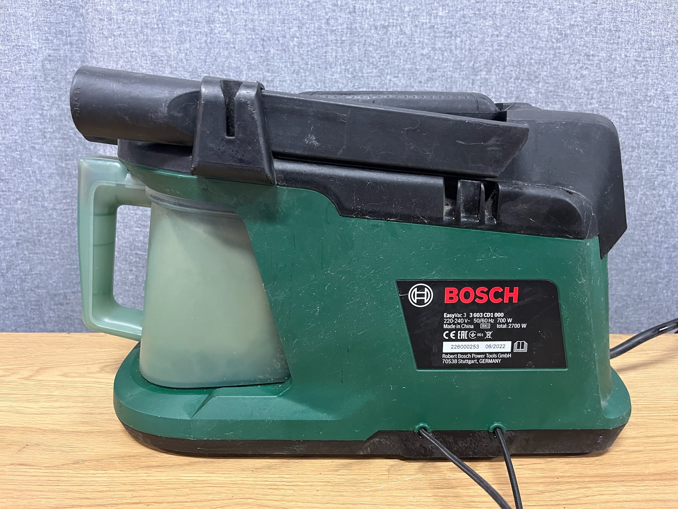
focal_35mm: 26
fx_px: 509
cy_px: 254
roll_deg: +0.4
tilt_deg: -14.5
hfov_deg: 67.3
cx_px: 339
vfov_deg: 53.1
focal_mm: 5.1
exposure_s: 1/50
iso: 400
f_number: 1.6
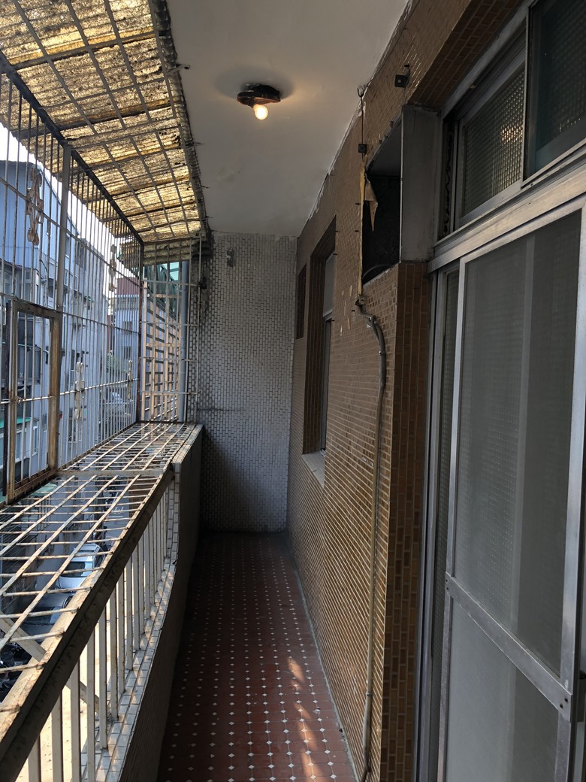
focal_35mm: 28
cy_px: 391
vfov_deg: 63.4
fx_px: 632
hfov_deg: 49.7
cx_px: 293
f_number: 1.8
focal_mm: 3.99
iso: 40
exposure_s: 1/120
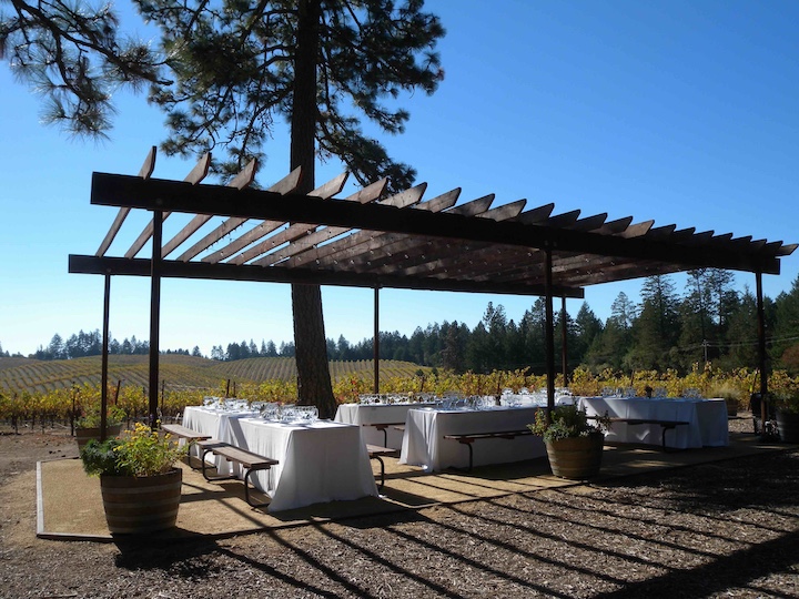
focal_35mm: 28
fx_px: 646
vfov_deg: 49.7
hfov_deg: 63.4
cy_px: 300
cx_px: 400
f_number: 5.7
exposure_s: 1/355
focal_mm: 6
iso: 64
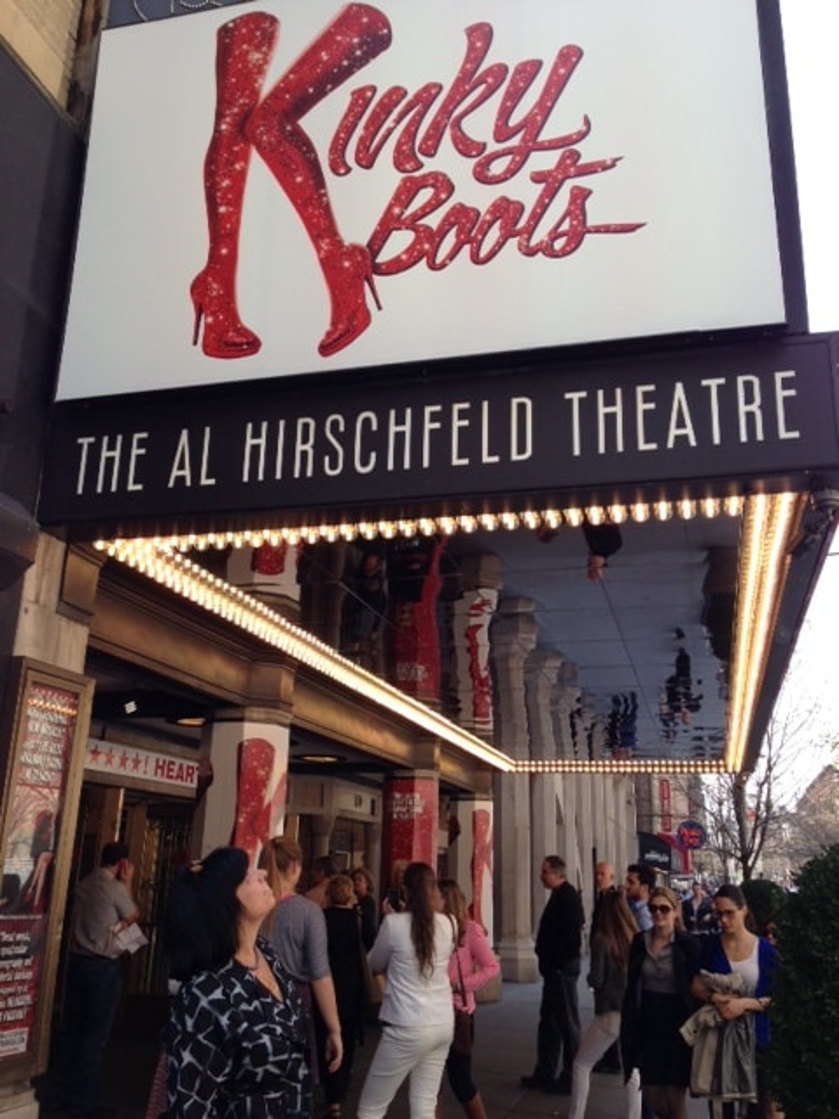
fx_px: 1066
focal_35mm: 33
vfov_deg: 55.4
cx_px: 420
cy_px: 560
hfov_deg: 42.9
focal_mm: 4.13
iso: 50
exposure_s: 1/244
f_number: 2.4
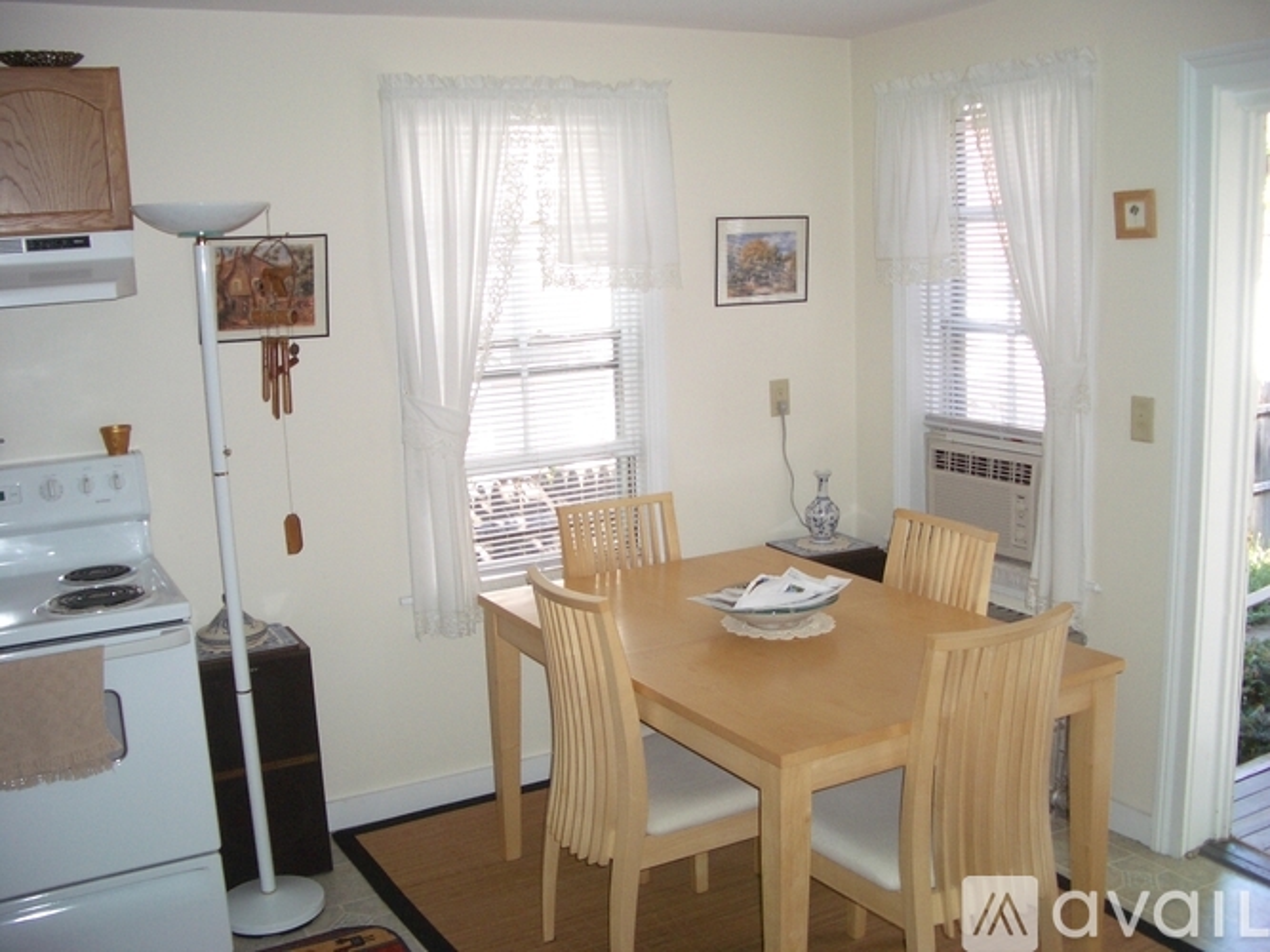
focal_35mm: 35
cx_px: 635
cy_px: 476
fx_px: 1284
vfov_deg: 40.7
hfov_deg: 52.6
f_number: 2.6
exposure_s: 1/60
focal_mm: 5.8
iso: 100
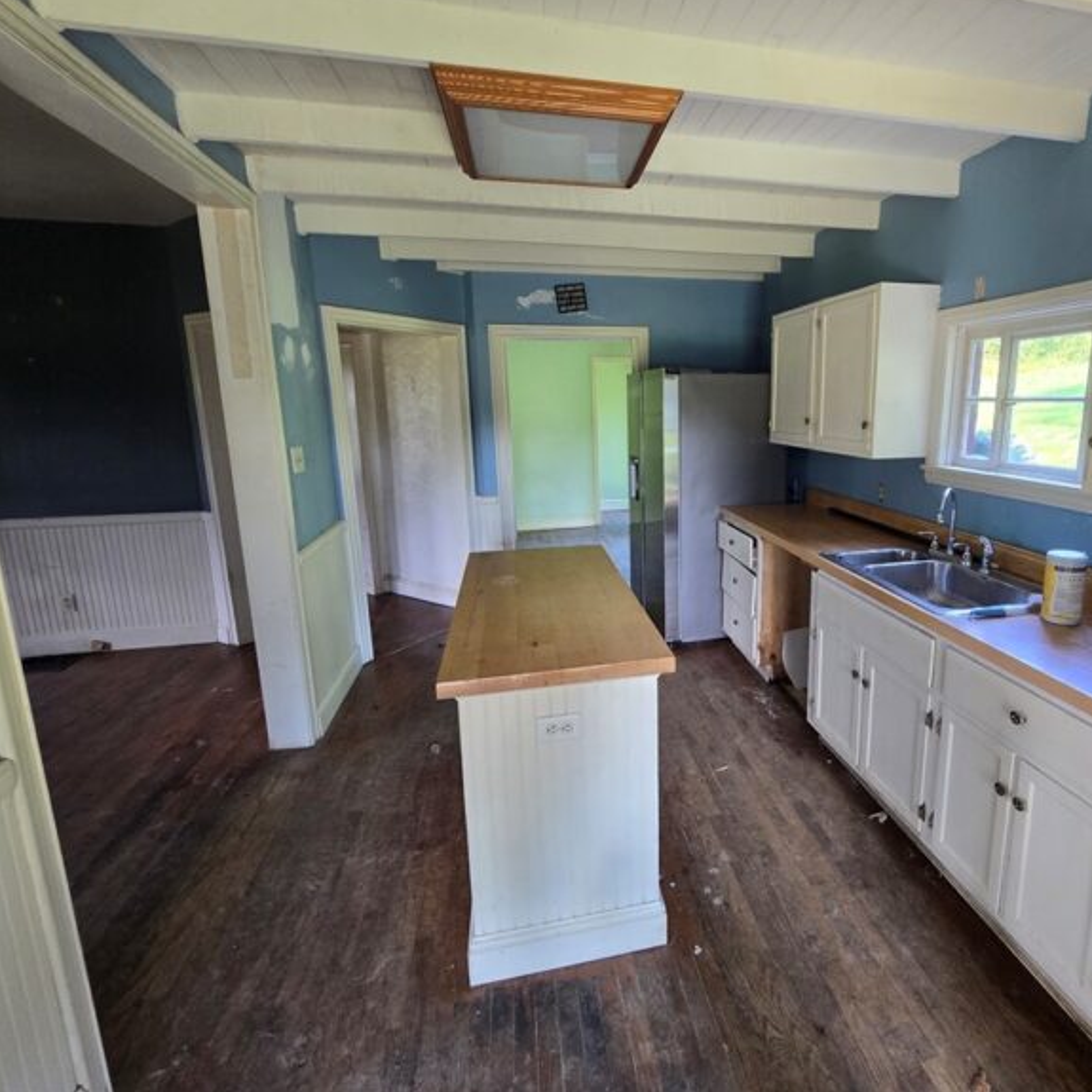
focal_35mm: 16
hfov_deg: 86.1
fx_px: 571
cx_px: 667
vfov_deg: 87.4
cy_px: 528
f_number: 2.2
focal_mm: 2.2
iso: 250
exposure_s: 1/60
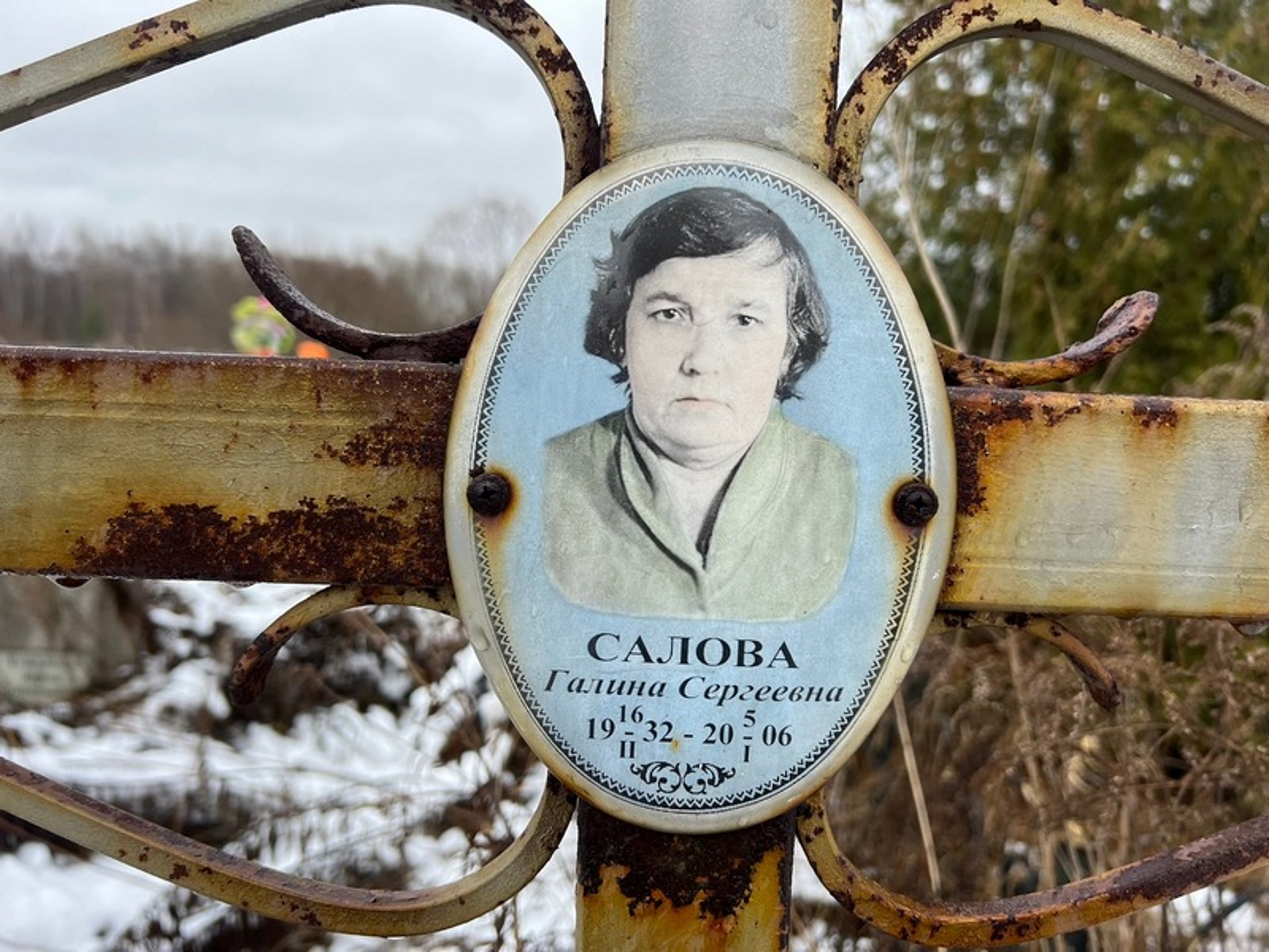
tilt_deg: -3.1
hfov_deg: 67.3
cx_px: 634
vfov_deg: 53.1
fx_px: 953
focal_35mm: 26
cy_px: 476
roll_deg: -1.2
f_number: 1.5
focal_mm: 5.7
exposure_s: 1/121
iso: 40
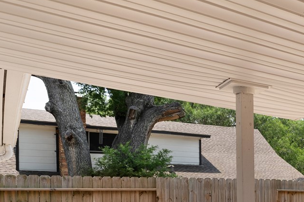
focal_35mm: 48
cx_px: 442
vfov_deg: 25.5
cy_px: 234
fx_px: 405
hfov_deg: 28.7
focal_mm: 14
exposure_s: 1/640
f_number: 2.8
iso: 100
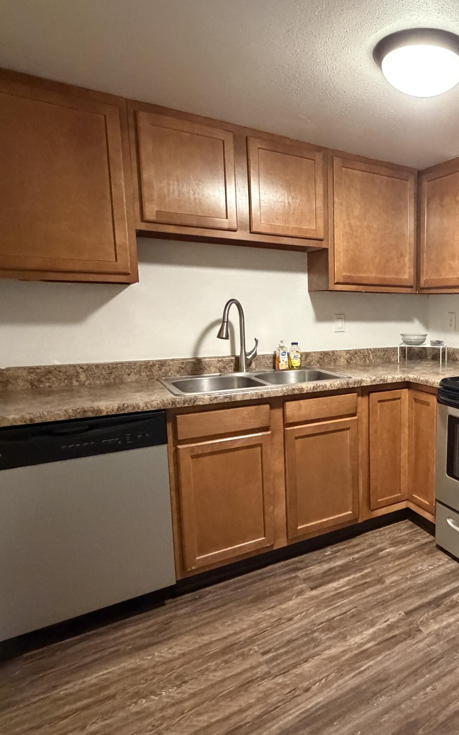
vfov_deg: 77.2
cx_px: 426
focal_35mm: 23
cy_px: 366
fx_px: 460
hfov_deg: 46.9
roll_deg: -0.4
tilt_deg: -8.1
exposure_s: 1/60
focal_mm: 2.22
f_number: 2.2
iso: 1250
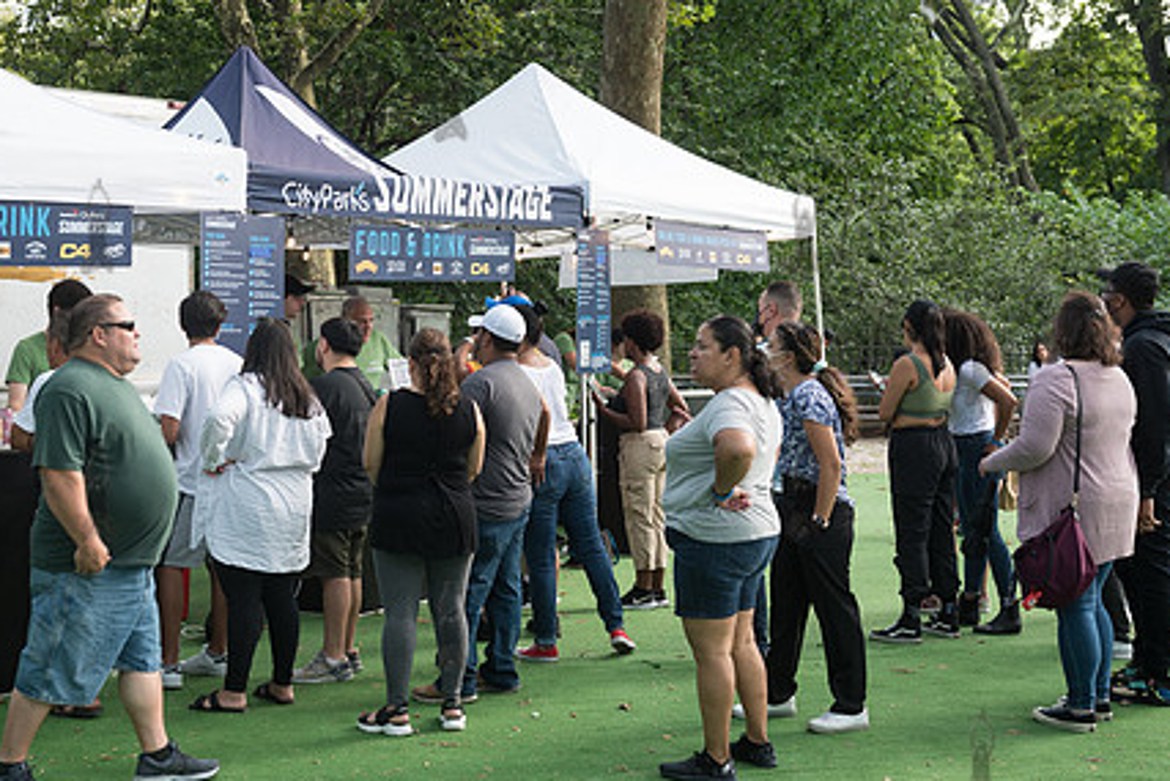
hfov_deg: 34.9
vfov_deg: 23.8
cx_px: 449
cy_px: 358
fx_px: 1853
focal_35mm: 57
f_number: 4.5
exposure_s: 1/125
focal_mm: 42
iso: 250
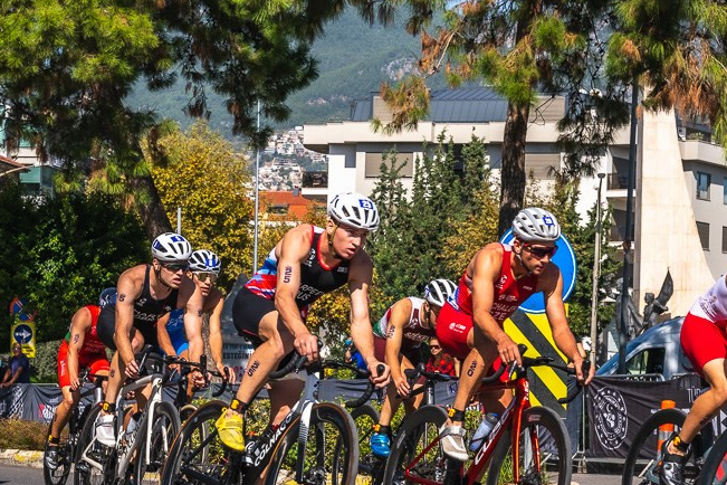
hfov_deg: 17.3
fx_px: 2383
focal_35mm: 118
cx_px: 237
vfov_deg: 11.6
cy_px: 305
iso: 320
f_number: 9
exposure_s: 1/1600
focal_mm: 60
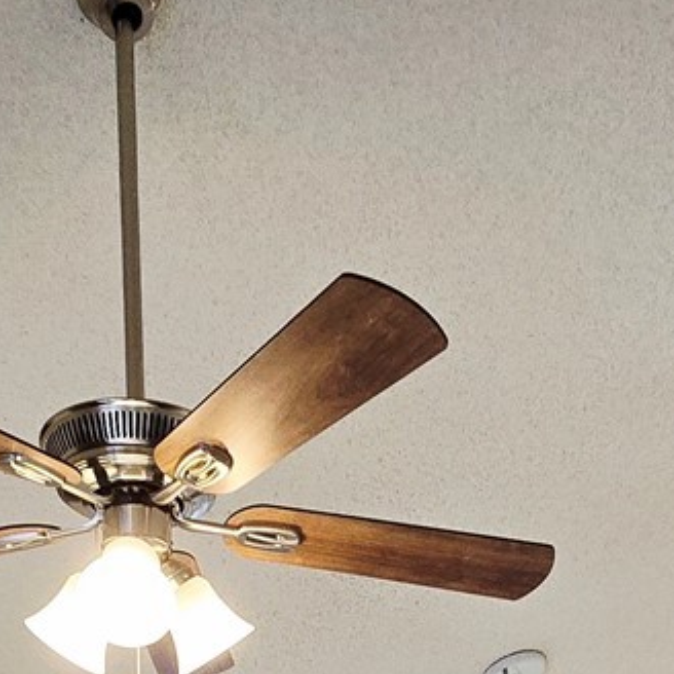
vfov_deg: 20.8
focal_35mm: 56
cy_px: 1219
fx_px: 1234
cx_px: 310
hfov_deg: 30.5
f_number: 2.2
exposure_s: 1/120
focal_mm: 2.2
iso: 80
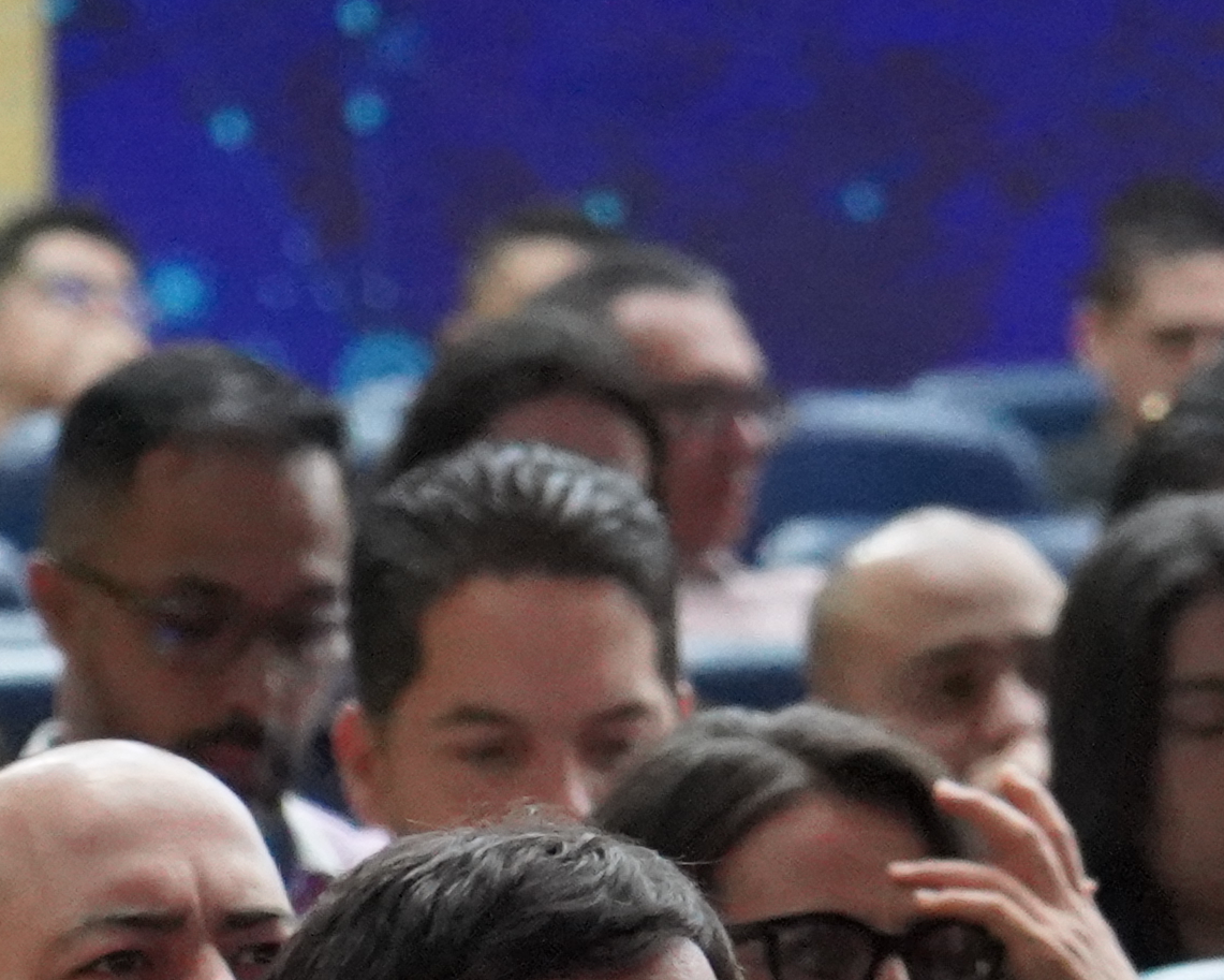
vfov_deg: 3.0
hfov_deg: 3.7
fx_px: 18767
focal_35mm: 518
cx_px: 1071
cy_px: 1433
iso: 12800
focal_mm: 105
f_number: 4
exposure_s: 1/100
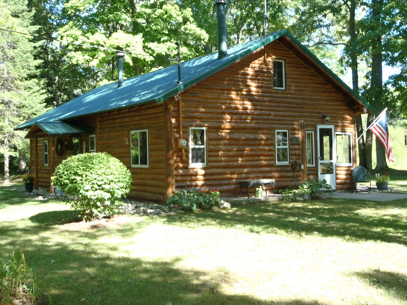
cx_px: 204
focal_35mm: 42
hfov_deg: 44.8
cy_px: 152
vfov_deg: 34.3
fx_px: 494
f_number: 4.3
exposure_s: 1/40
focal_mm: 7.57
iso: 64
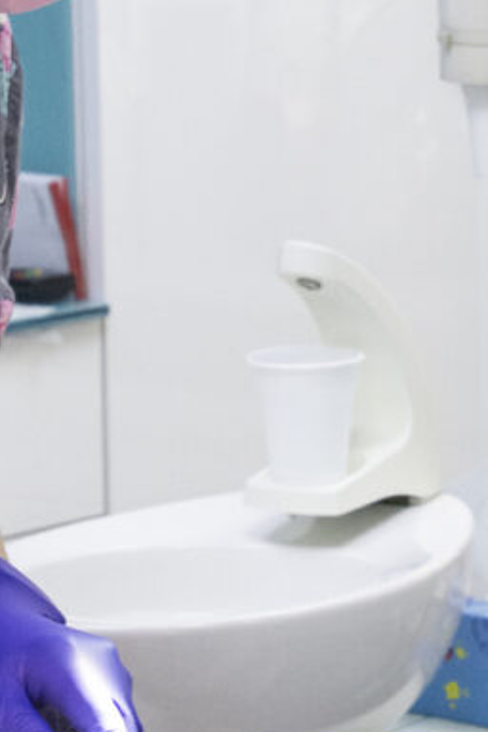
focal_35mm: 225
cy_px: 332
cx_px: 396
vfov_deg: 9.1
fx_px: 4575
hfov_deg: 6.1
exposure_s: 1/125
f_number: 6.3
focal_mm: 50
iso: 2500
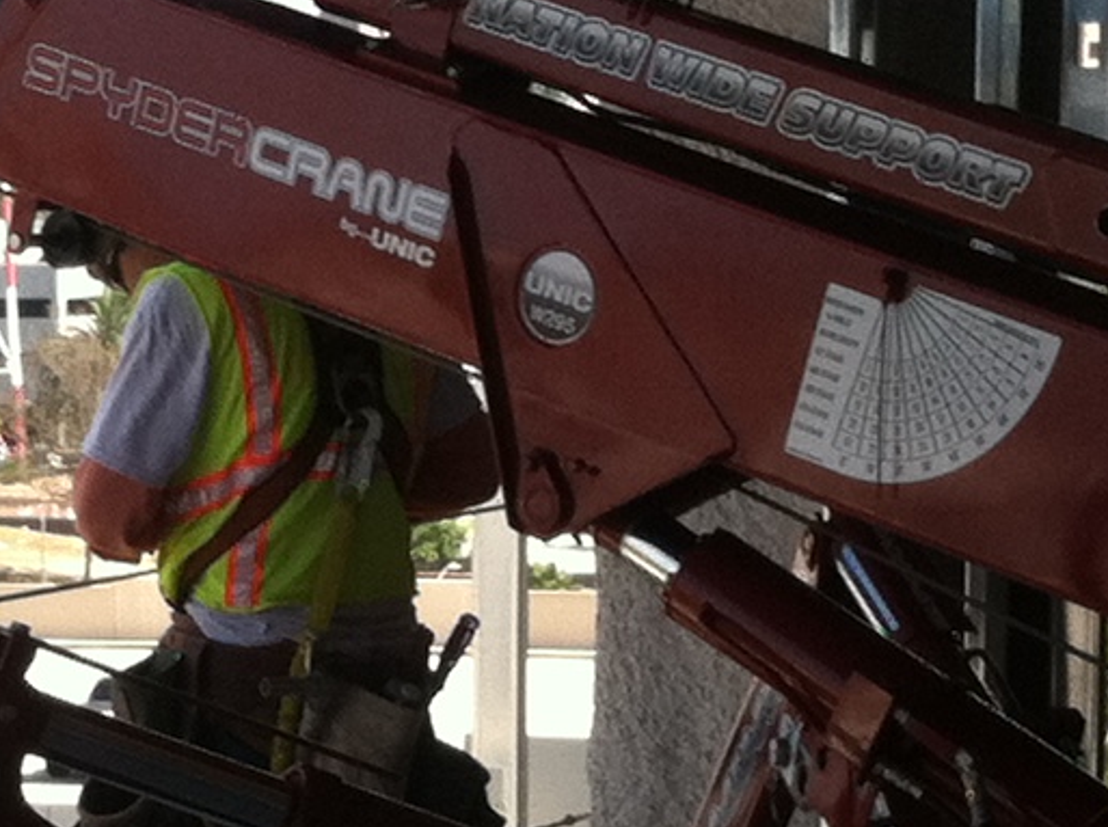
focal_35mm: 177
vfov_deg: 8.3
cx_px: 257
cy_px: 935
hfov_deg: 11.2
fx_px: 5656
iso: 80
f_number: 2.8
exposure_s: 1/313
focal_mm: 3.85
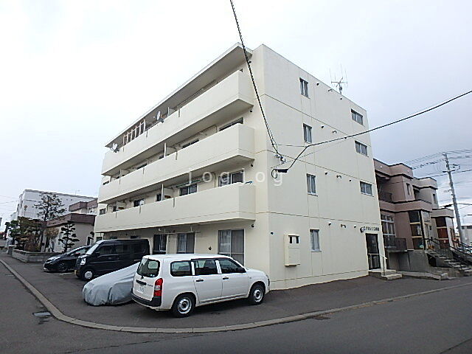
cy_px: 177
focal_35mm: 21
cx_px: 236
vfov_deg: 63.4
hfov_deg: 79.0
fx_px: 286
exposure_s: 1/400
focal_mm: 3.7
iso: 125
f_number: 3.5
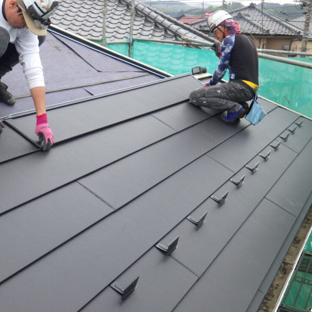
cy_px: 150
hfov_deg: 32.6
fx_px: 530
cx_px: 111
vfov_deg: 32.8
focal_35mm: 52
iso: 125
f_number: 5
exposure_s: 1/250
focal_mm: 7.5
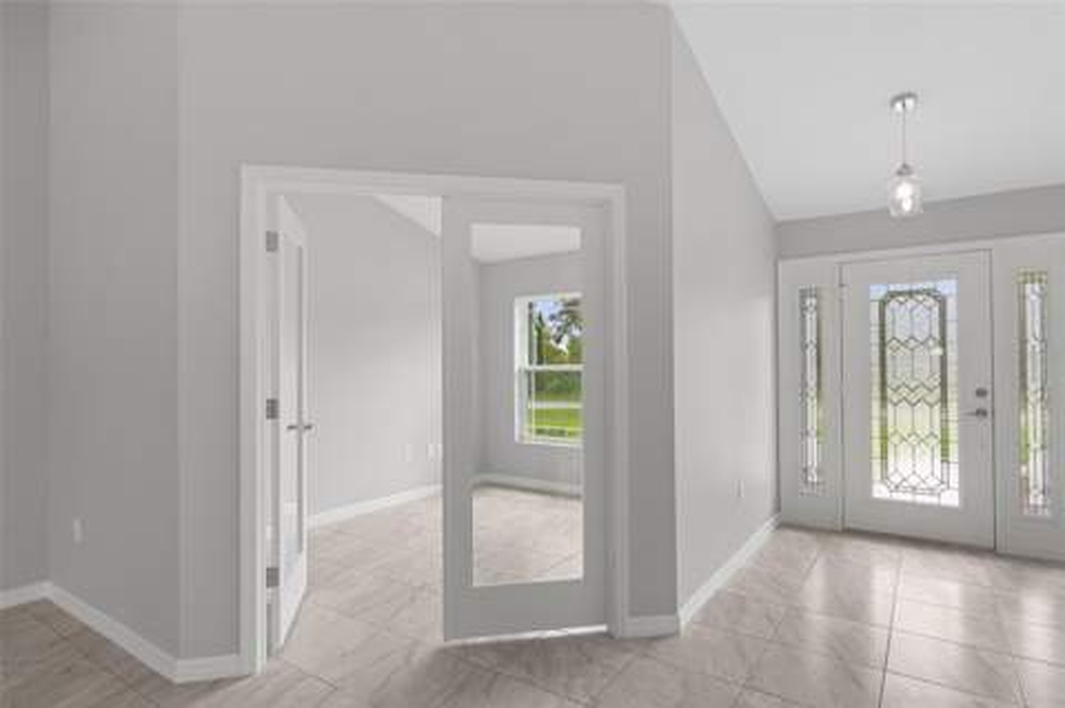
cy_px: 354
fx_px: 576
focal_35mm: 20
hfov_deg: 85.5
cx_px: 532
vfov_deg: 63.1
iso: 640
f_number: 8
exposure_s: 1/4
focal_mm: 13
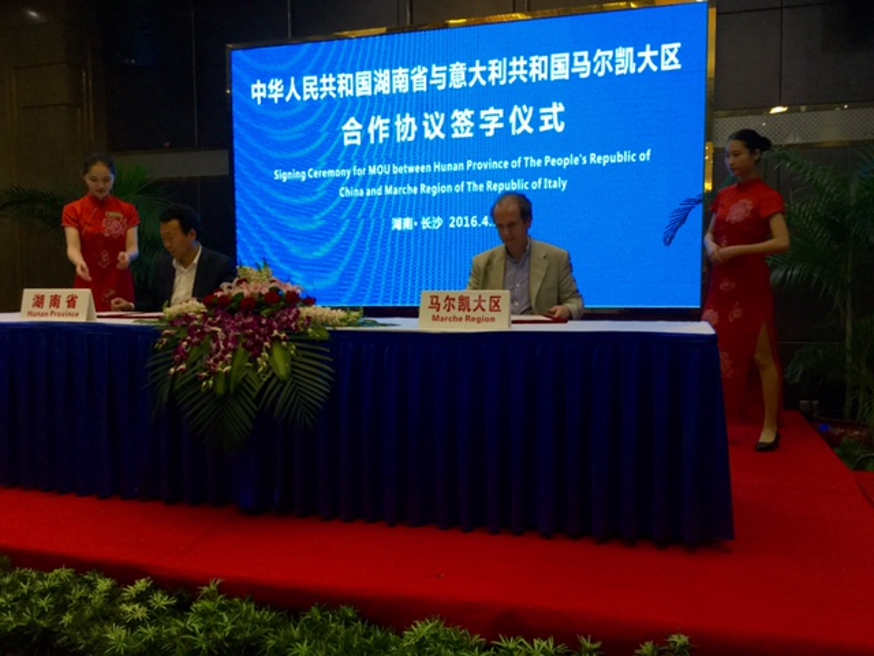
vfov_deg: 45.4
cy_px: 328
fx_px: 783
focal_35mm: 31
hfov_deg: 58.4
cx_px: 437
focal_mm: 3.3
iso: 80
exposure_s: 1/33
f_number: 2.4
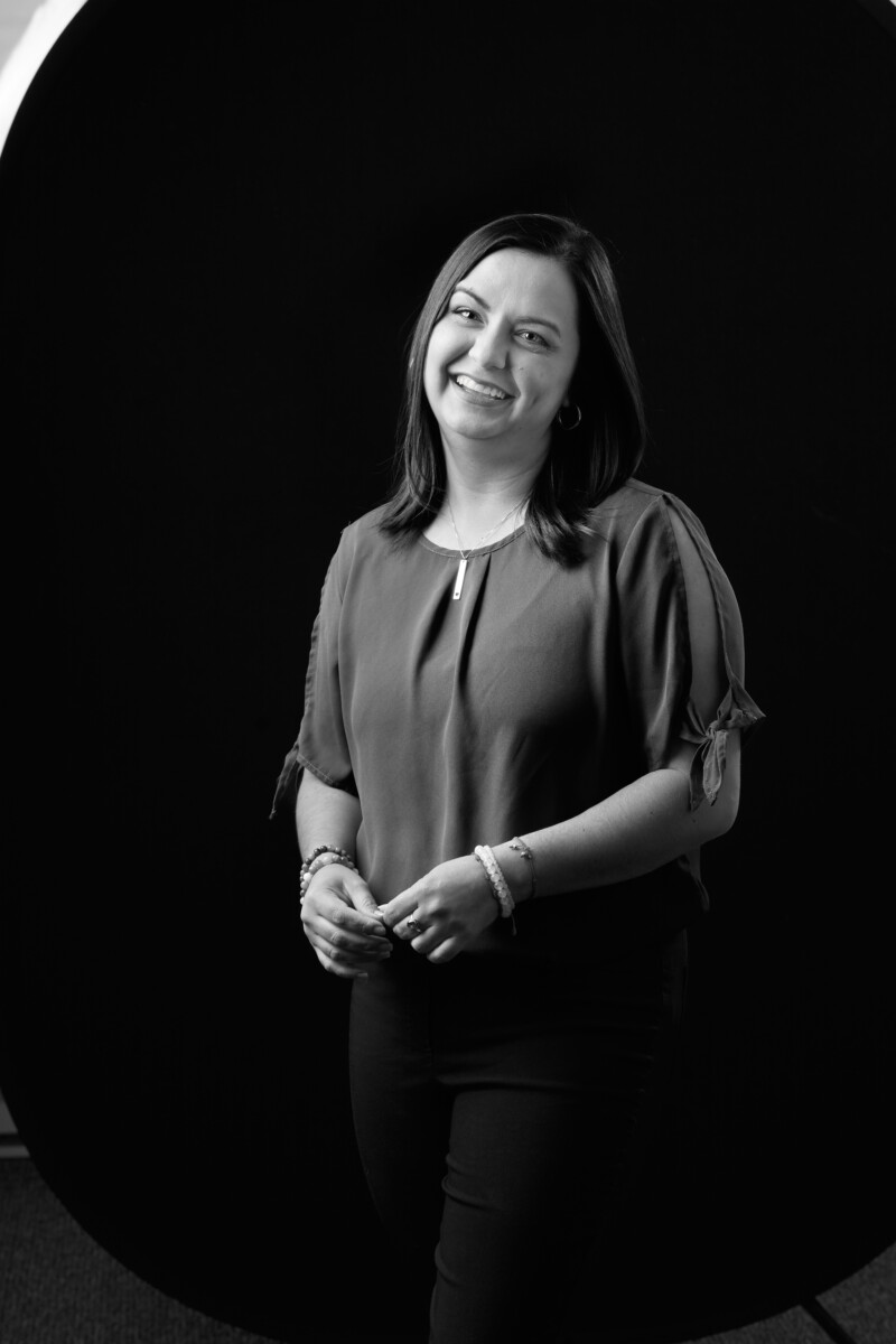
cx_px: 448
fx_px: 3360
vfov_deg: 22.6
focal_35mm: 90
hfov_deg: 15.2
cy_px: 672
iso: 400
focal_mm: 90
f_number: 8
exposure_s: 1/160
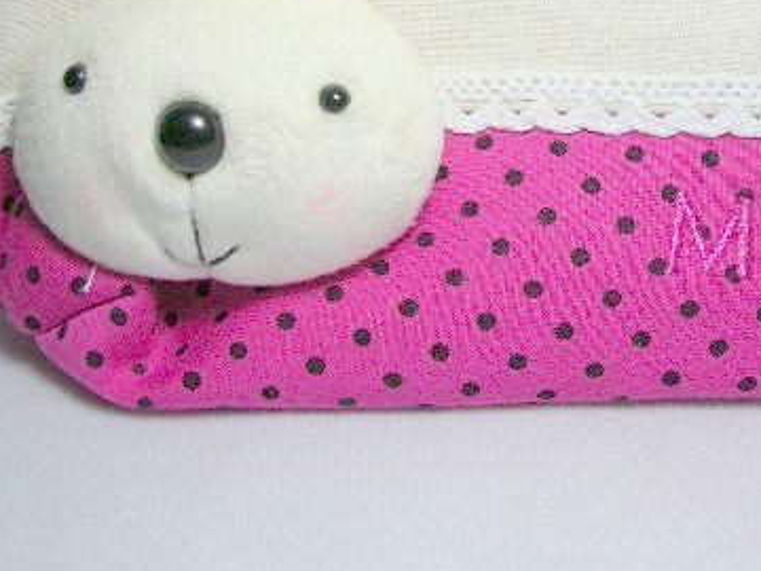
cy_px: 95
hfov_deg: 30.6
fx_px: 1385
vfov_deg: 22.9
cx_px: 478
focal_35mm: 63
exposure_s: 1/66.4
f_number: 2.8
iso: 50
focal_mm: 5.8
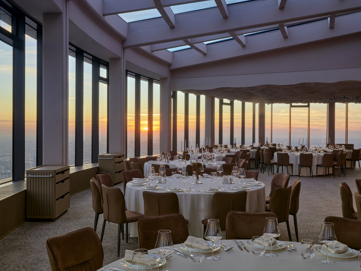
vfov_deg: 39.7
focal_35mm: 36
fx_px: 375
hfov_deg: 51.4
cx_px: 180
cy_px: 136
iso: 250
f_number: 22
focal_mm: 45.7
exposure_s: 1.3
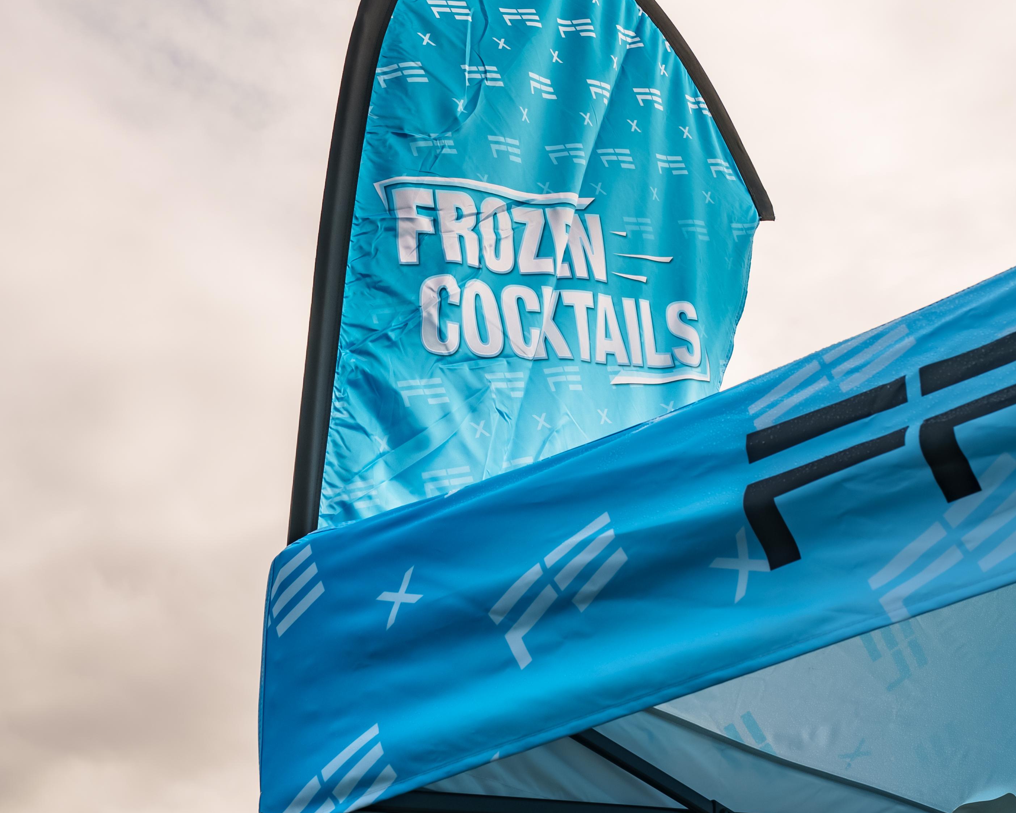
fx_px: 1834
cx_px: 507
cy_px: 243
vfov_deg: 24.8
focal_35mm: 61
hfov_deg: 31.0
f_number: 10
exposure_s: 1/100
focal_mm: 43
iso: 200
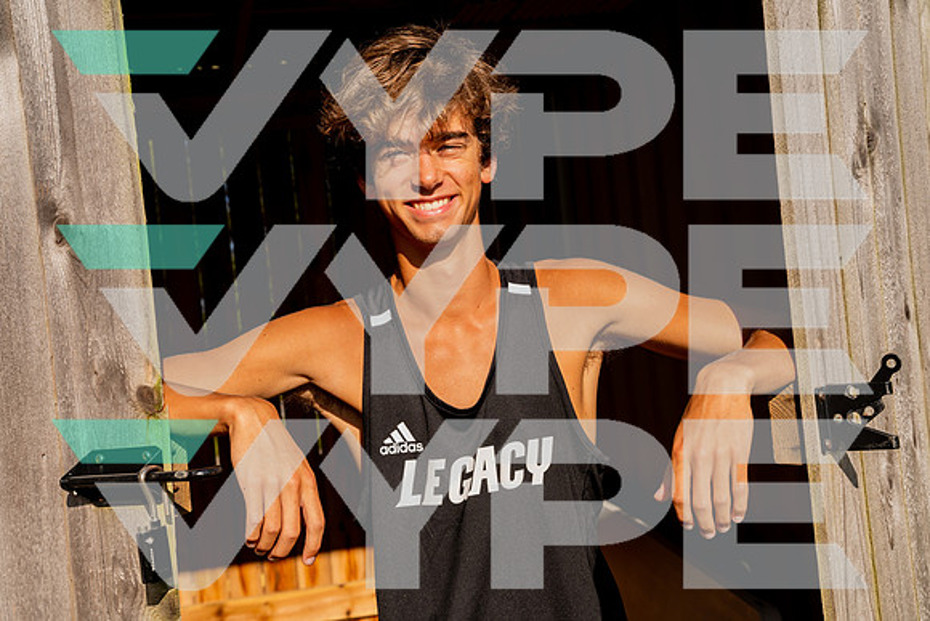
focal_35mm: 54
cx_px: 465
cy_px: 310
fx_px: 1395
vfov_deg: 25.1
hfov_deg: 36.9
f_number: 8
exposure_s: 1/200
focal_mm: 54
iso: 200
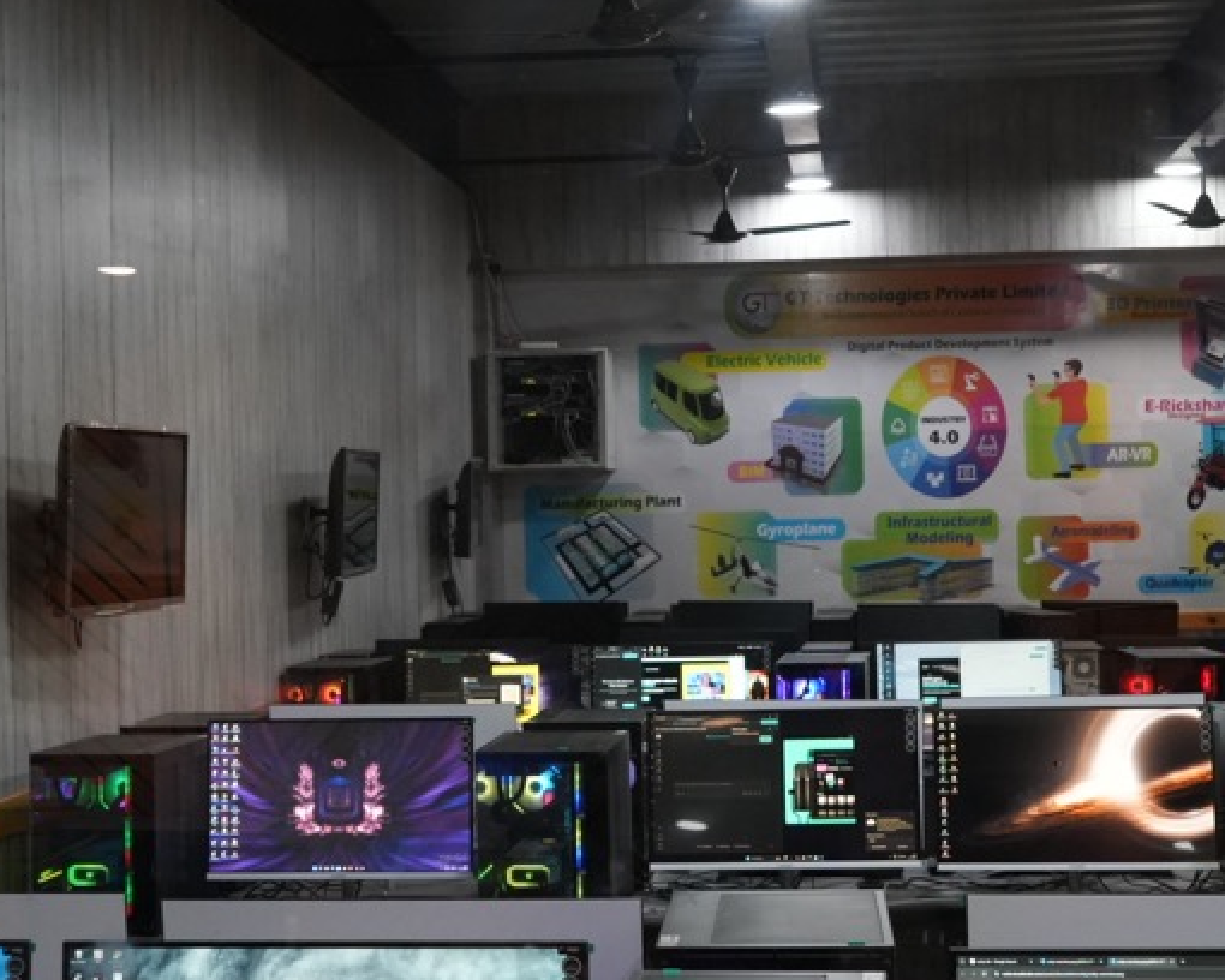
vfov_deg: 23.1
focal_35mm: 66
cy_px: 474
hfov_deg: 28.7
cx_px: 543
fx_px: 2393
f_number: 5.6
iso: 3200
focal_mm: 28
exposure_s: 1/100
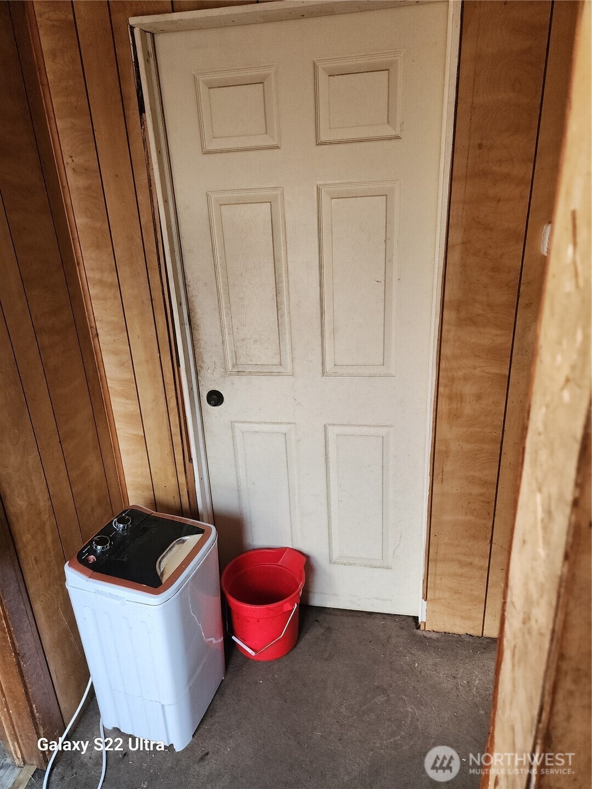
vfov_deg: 73.9
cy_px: 394
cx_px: 296
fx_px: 524
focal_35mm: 23
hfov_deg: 58.9
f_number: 1.8
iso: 200
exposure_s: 1/120
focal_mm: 6.4
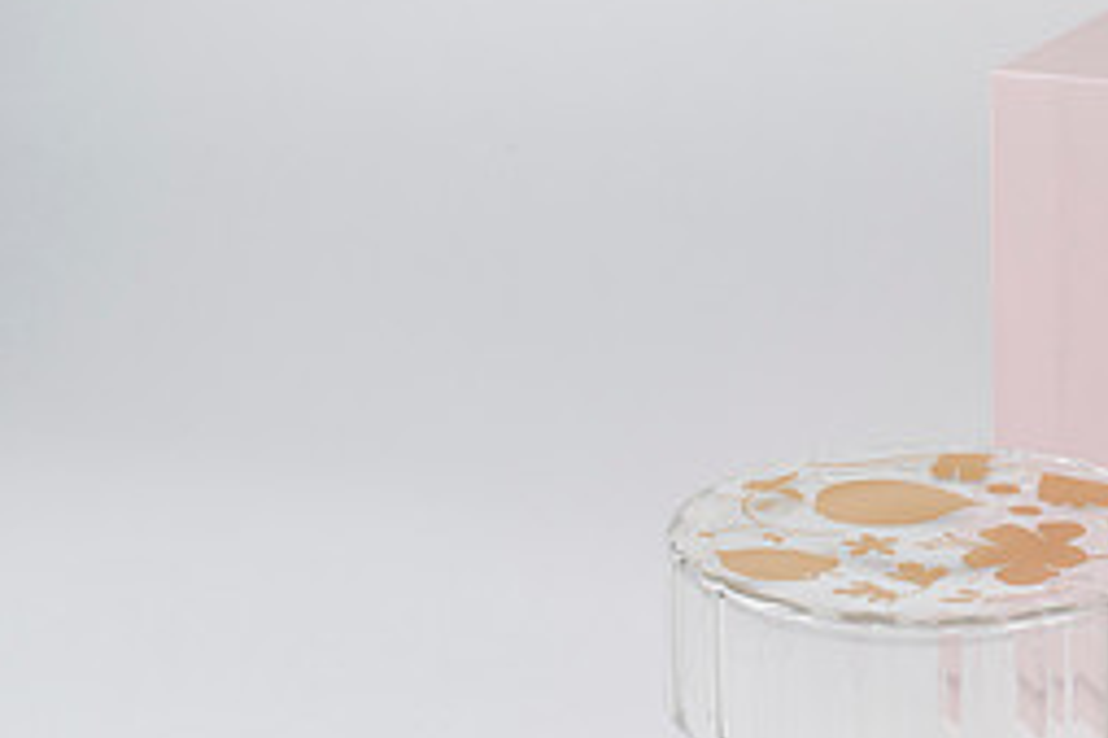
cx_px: 1191
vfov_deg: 11.8
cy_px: 395
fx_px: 3568
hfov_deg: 17.1
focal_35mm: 116
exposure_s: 1/200
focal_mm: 50
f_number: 16
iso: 100
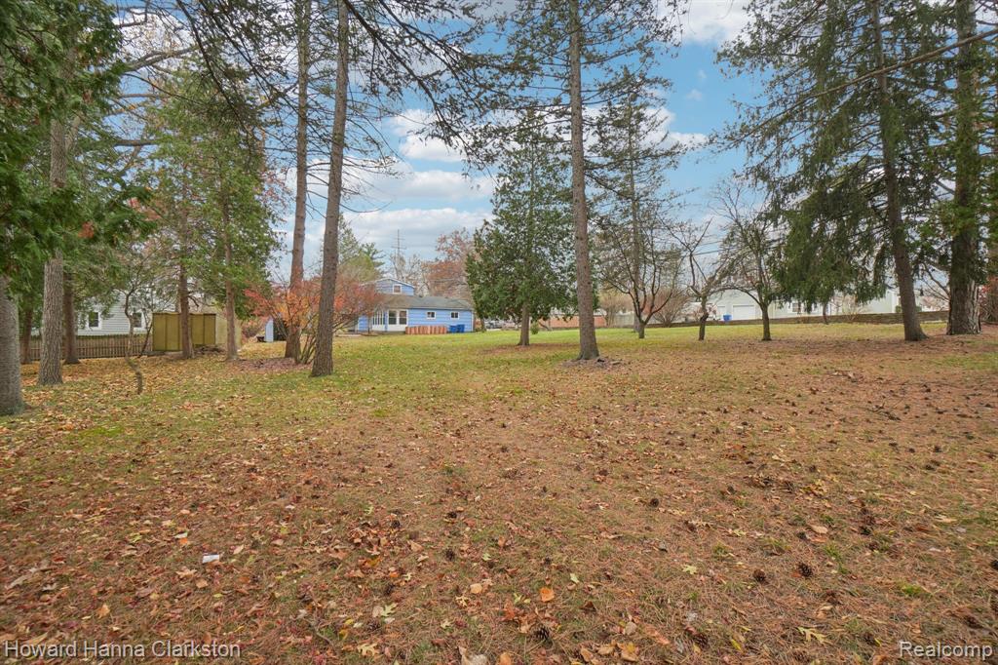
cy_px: 332
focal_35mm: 15
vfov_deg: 77.3
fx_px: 416
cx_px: 499
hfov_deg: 100.4
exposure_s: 1/30
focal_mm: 10
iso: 200
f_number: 8
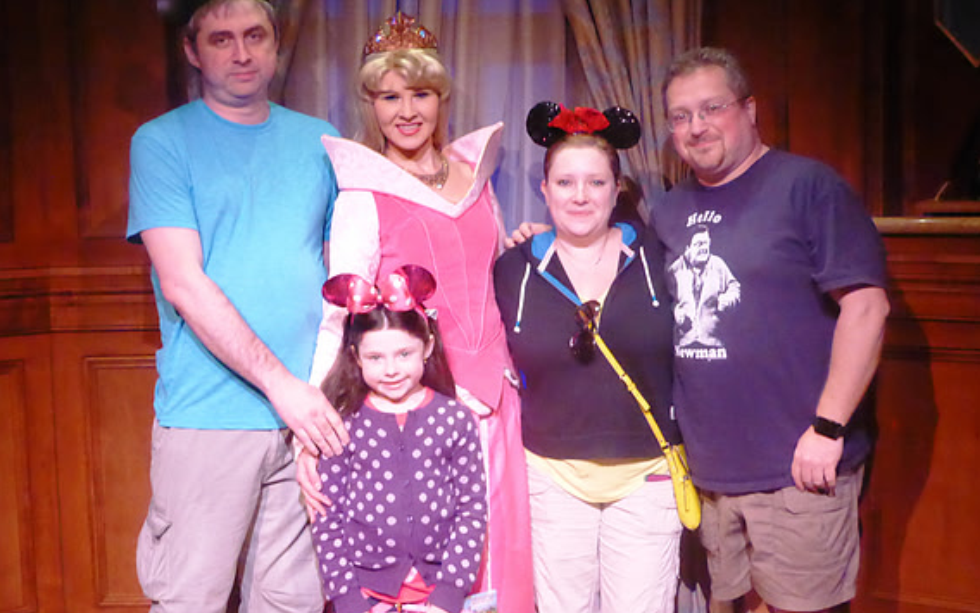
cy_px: 332
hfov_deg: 38.2
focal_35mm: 53
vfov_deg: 24.4
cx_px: 495
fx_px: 1416
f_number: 4.2
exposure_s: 1/60
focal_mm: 8.5
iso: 1600
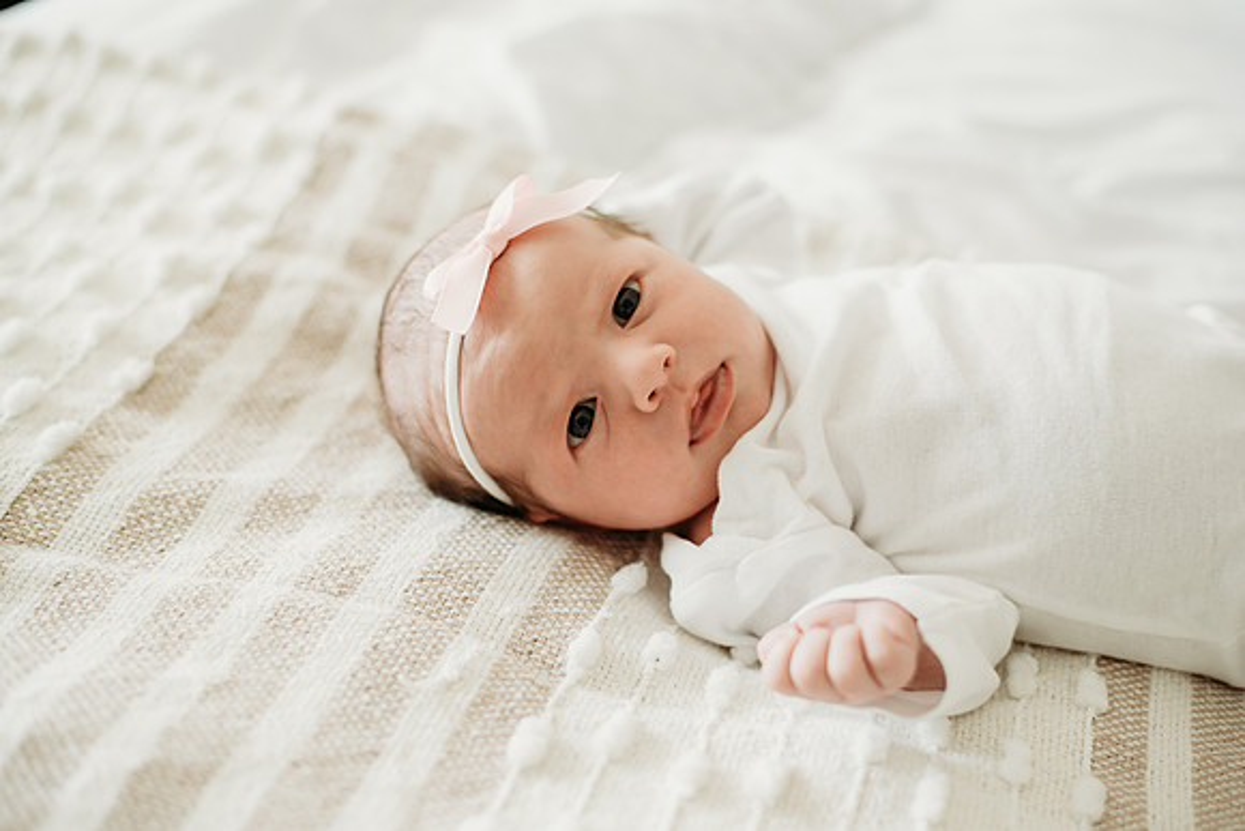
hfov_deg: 39.6
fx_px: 1729
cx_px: 622
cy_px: 416
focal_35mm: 50
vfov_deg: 27.0
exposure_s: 1/200
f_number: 2.5
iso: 640
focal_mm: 50
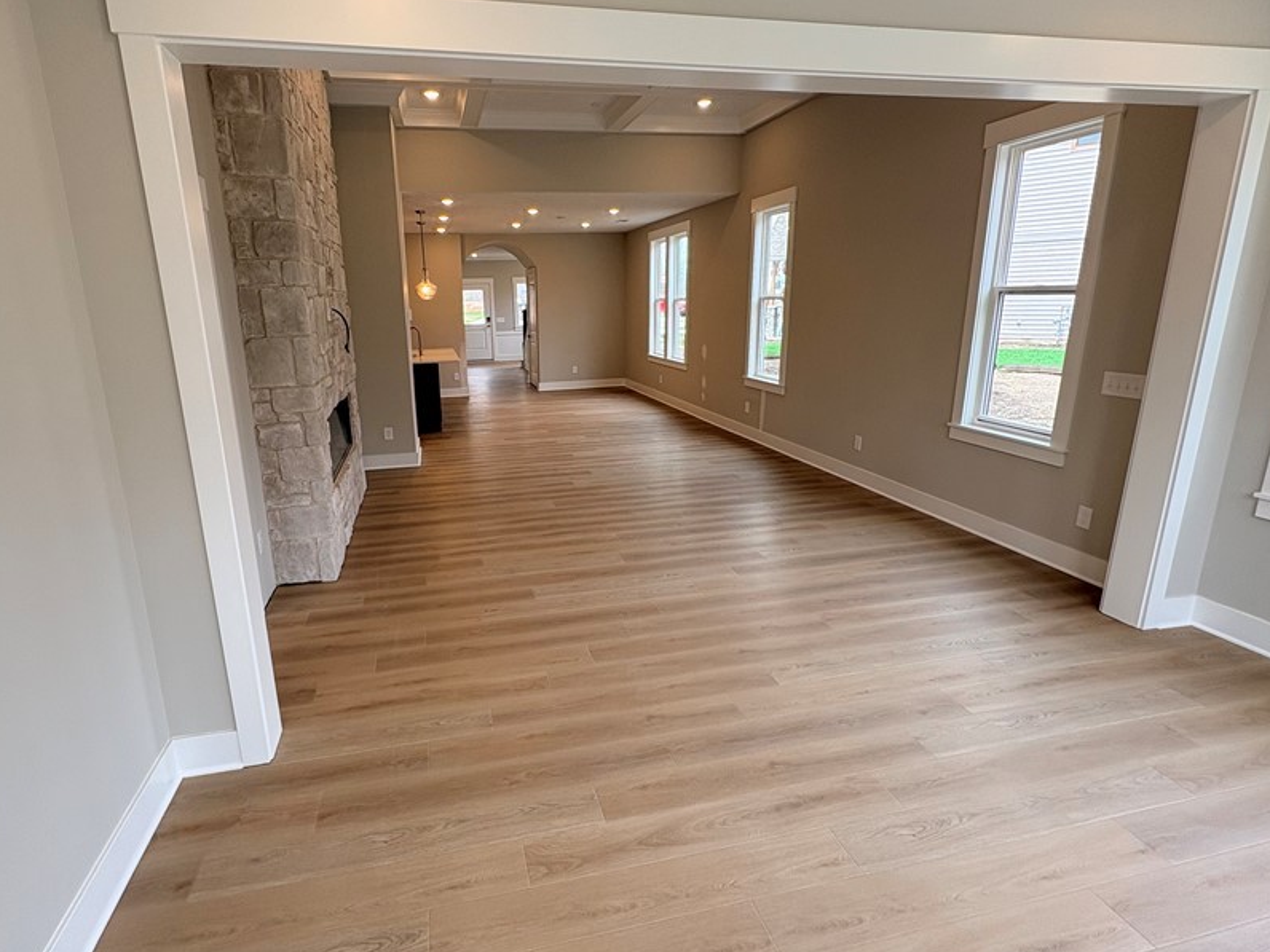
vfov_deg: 71.6
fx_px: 660
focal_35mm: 18
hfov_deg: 87.4
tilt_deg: -13.4
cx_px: 568
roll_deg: +1.2
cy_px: 459
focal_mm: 2.22
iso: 64
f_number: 2.2
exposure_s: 1/122
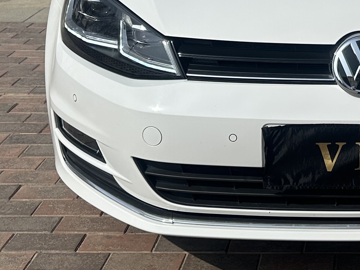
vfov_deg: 17.8
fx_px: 832
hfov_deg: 23.3
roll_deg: +0.0
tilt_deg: -15.0
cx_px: 367
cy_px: -18
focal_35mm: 80
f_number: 1.78
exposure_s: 1/9709
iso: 80
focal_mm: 6.86
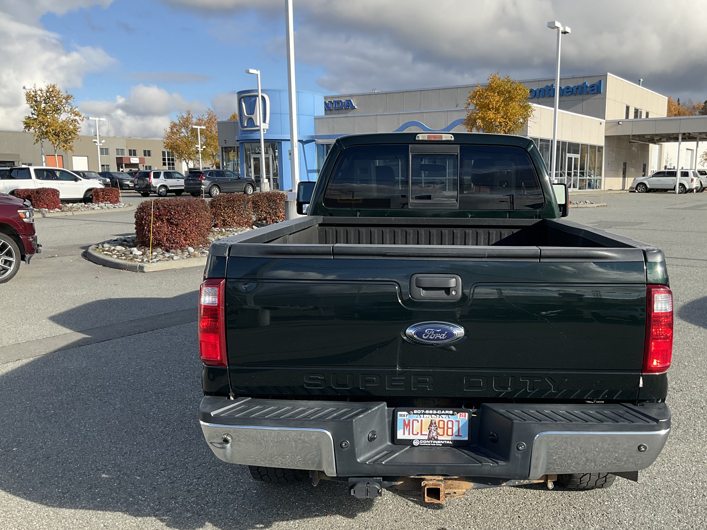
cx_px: 422
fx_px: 715
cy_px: 305
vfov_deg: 40.6
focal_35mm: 35
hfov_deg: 52.3
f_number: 1.8
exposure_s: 1/1076
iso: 25
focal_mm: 3
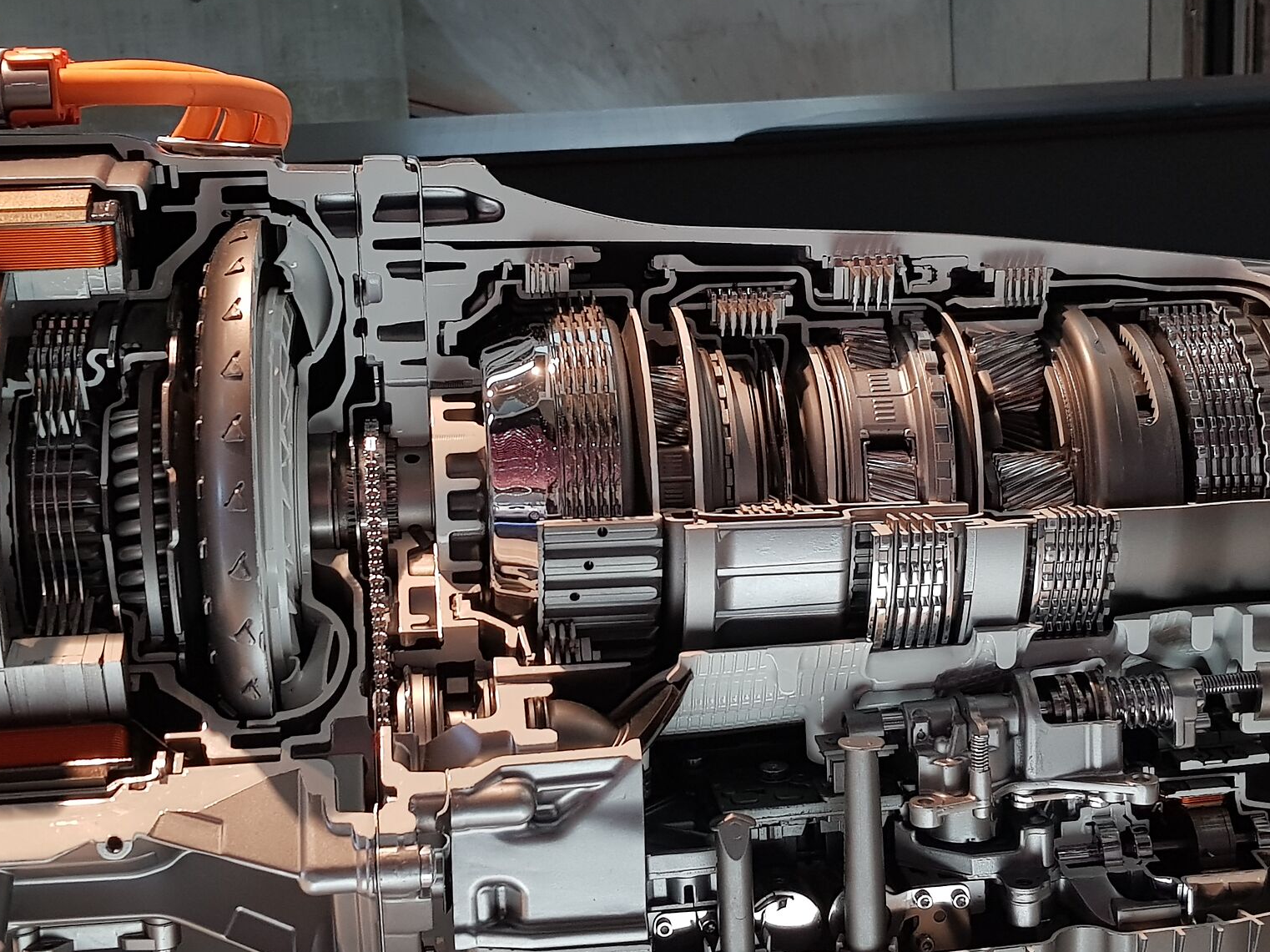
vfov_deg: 35.1
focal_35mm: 41
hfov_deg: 45.7
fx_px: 1504
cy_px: 526
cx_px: 683
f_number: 1.7
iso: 80
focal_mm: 4.2
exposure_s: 1/50
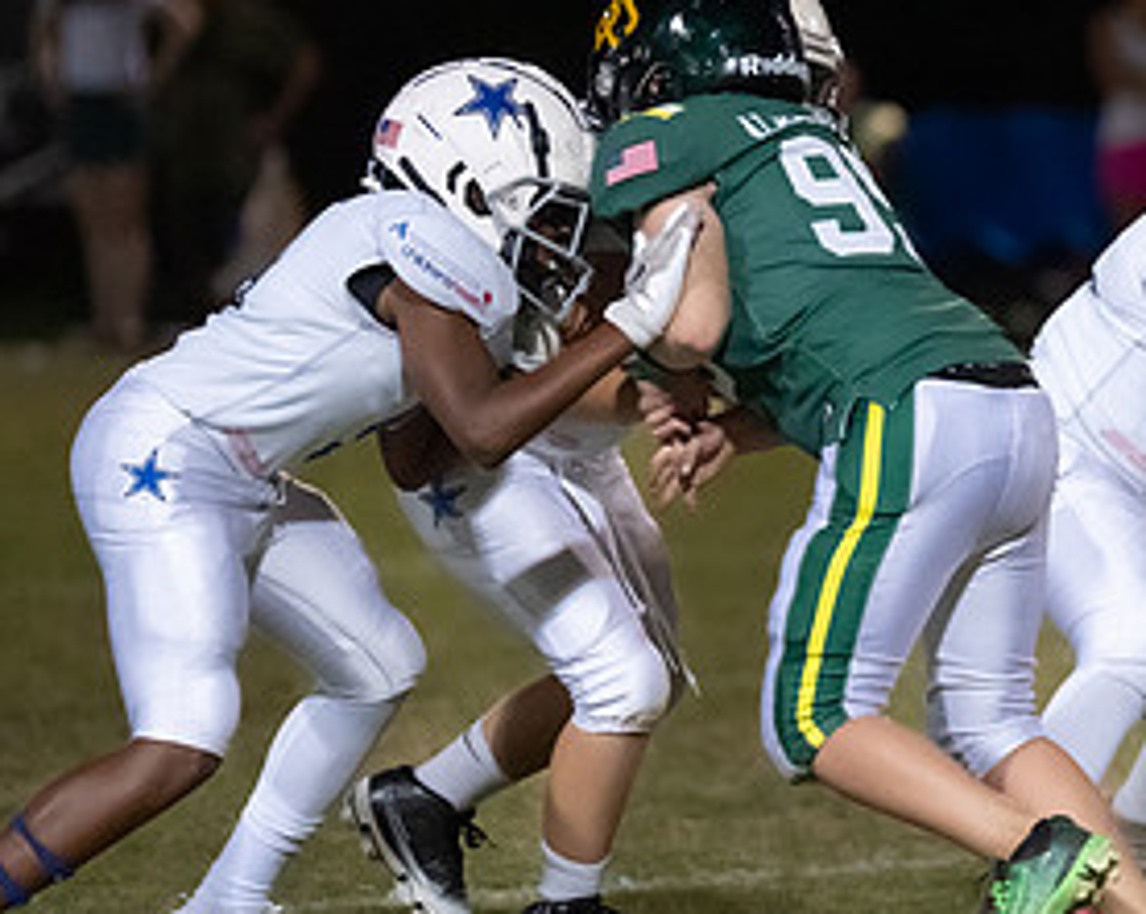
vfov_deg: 2.8
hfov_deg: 3.5
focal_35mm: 552
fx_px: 18703
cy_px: 372
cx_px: 1164
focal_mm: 200
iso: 6400
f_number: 2.8
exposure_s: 1/1000
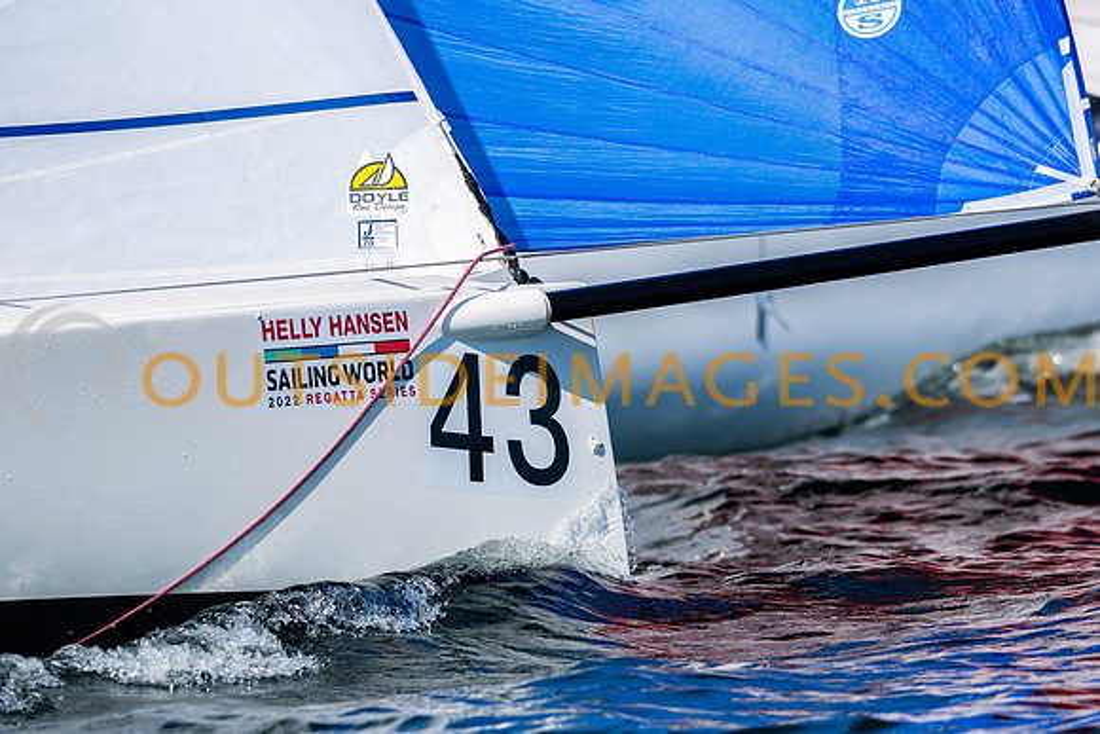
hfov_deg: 4.6
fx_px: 13753
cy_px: 367
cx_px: 550
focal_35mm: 450
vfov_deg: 3.1
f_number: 5
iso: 200
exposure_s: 1/4000
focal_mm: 300
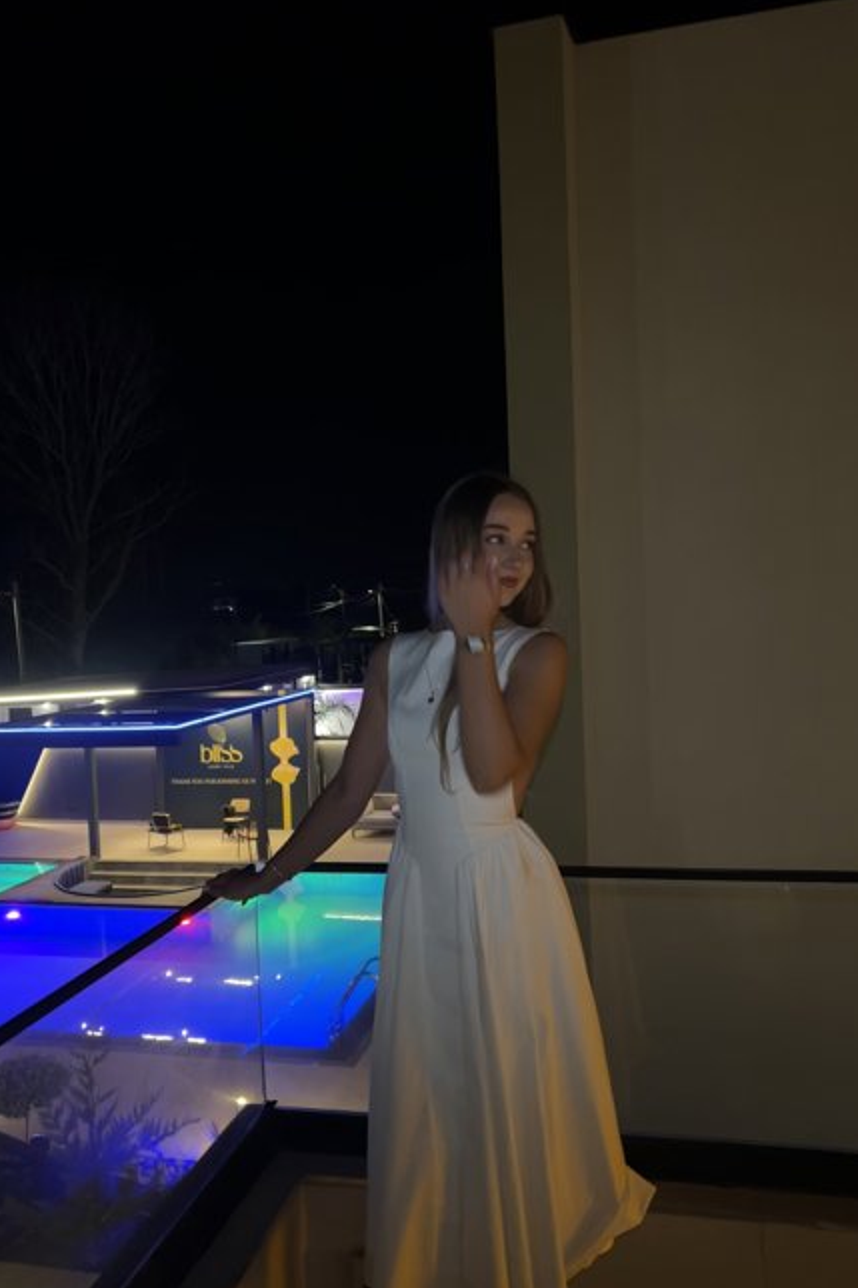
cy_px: 649
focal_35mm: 28
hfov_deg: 46.4
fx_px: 1001
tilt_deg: -2.4
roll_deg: +2.0
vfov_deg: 65.5
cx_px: 426
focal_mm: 5.7
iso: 400
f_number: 1.5
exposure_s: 1/50
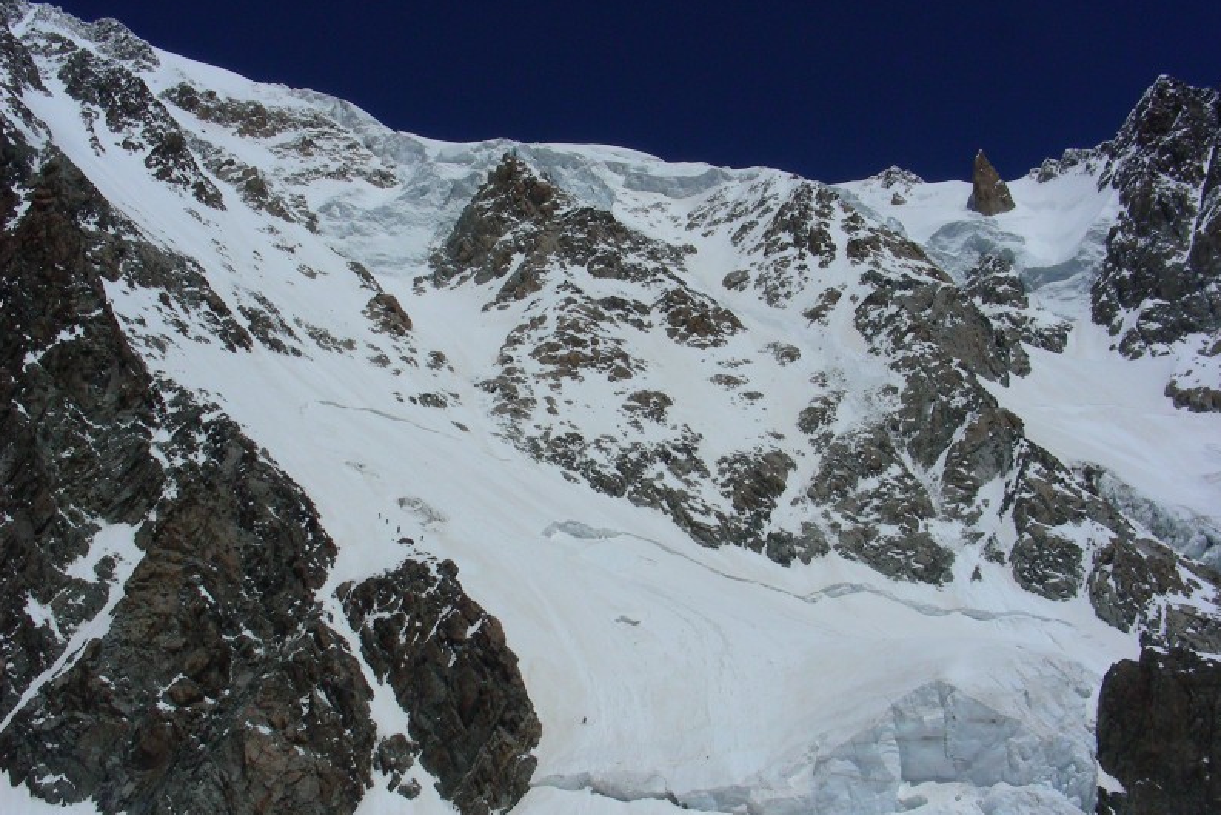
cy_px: 451
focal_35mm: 43
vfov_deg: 31.2
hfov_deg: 45.4
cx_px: 610
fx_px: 1459
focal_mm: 6.8
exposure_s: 1/605
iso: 100
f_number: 13.6
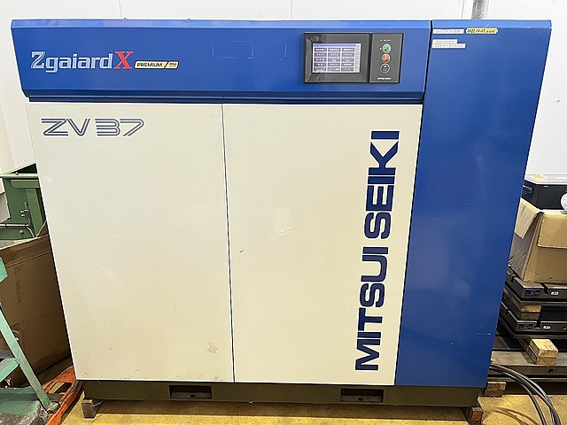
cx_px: 284
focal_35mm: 26
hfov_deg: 67.3
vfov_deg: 53.1
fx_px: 426
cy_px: 212
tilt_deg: -21.5
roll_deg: -0.5
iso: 320
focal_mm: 5.7
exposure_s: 1/60
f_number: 1.5
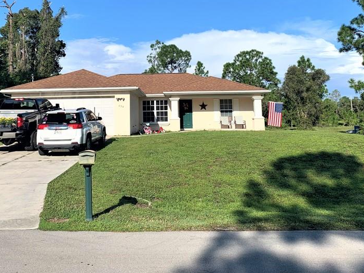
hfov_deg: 48.8
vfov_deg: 37.0
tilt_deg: +4.9
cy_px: 77
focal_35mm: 38
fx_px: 399
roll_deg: +2.2
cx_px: 155
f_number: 1.8
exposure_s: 1/2755
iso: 25
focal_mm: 4.25
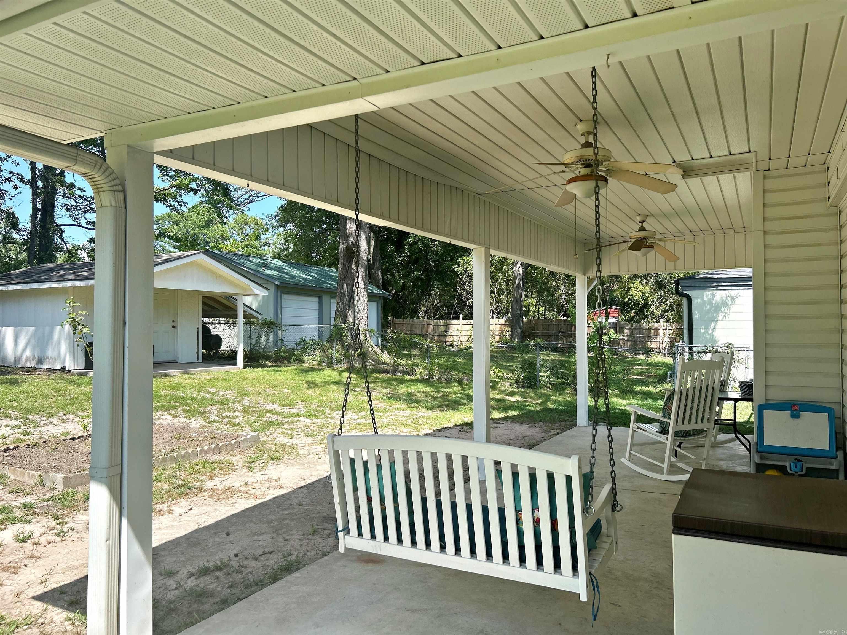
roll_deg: +0.5
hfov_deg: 67.3
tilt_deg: +0.6
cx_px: 424
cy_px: 318
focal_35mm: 26
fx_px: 636
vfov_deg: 53.1
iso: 50
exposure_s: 1/1361
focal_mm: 5.7
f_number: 1.5
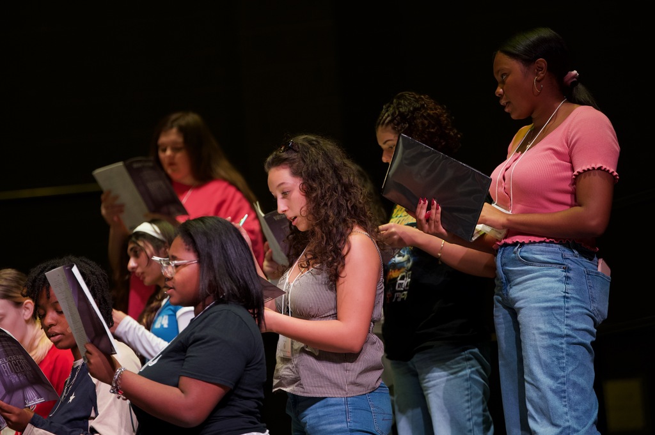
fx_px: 3181
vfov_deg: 7.8
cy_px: 218
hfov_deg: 11.8
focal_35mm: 175
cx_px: 328
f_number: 2.8
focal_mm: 175
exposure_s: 1/320
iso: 1600
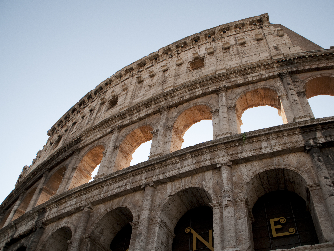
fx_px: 347
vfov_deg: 39.7
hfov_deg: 51.3
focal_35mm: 36
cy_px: 125
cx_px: 183
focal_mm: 22
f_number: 5
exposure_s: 1/640
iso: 200
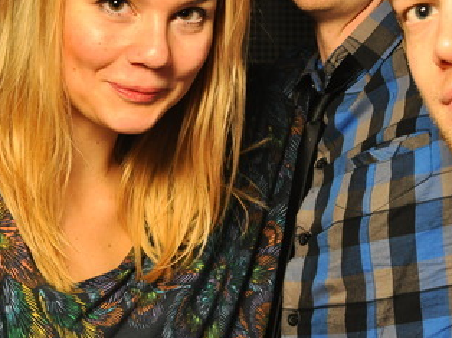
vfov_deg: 16.3
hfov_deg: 21.6
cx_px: 115
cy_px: 80
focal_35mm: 90
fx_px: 1174
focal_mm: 28
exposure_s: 1/125
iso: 800
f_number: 6.3
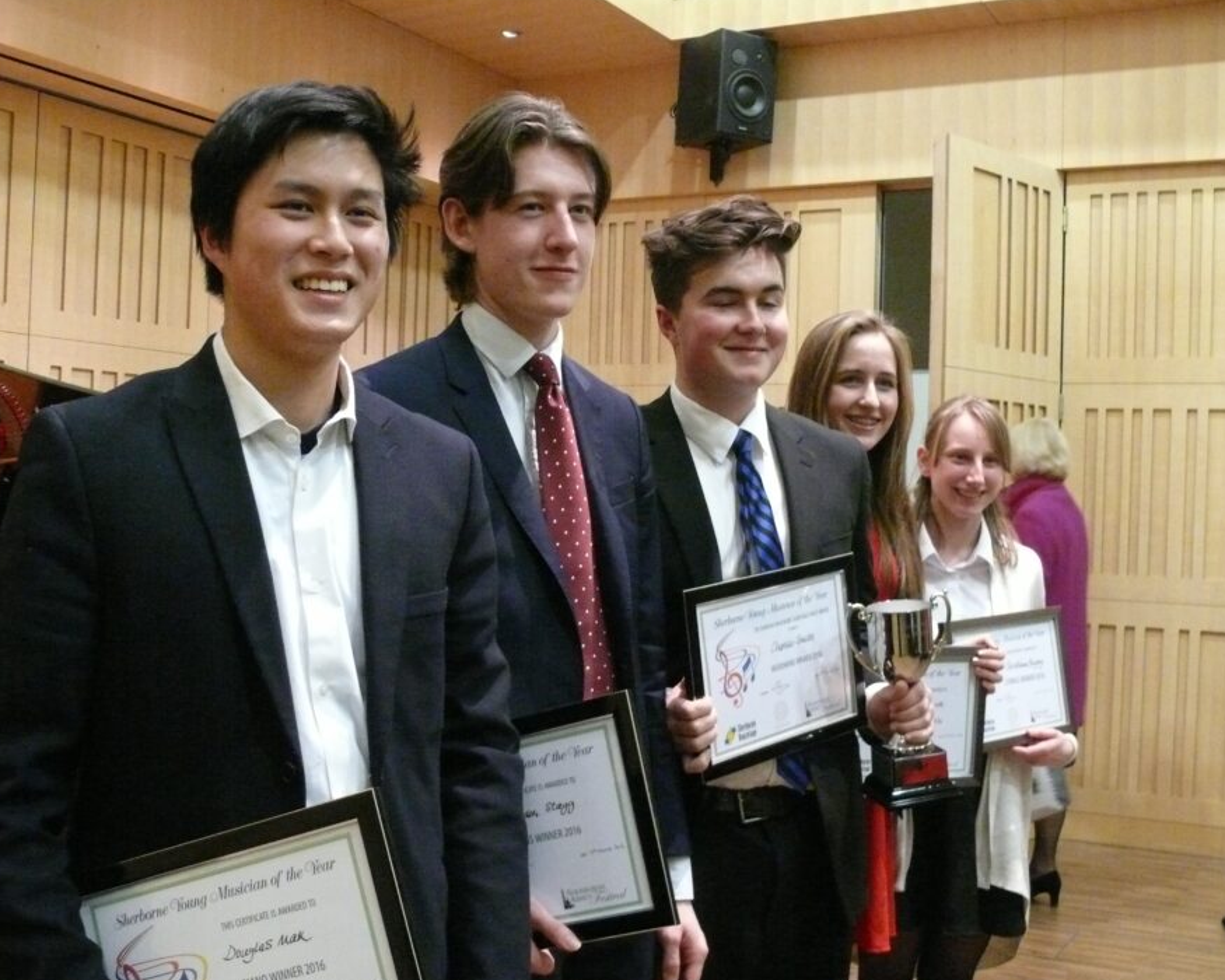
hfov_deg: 45.8
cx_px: 627
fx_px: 1450
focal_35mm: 40
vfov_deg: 37.3
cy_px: 531
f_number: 2.8
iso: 800
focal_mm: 7.4
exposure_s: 1/30
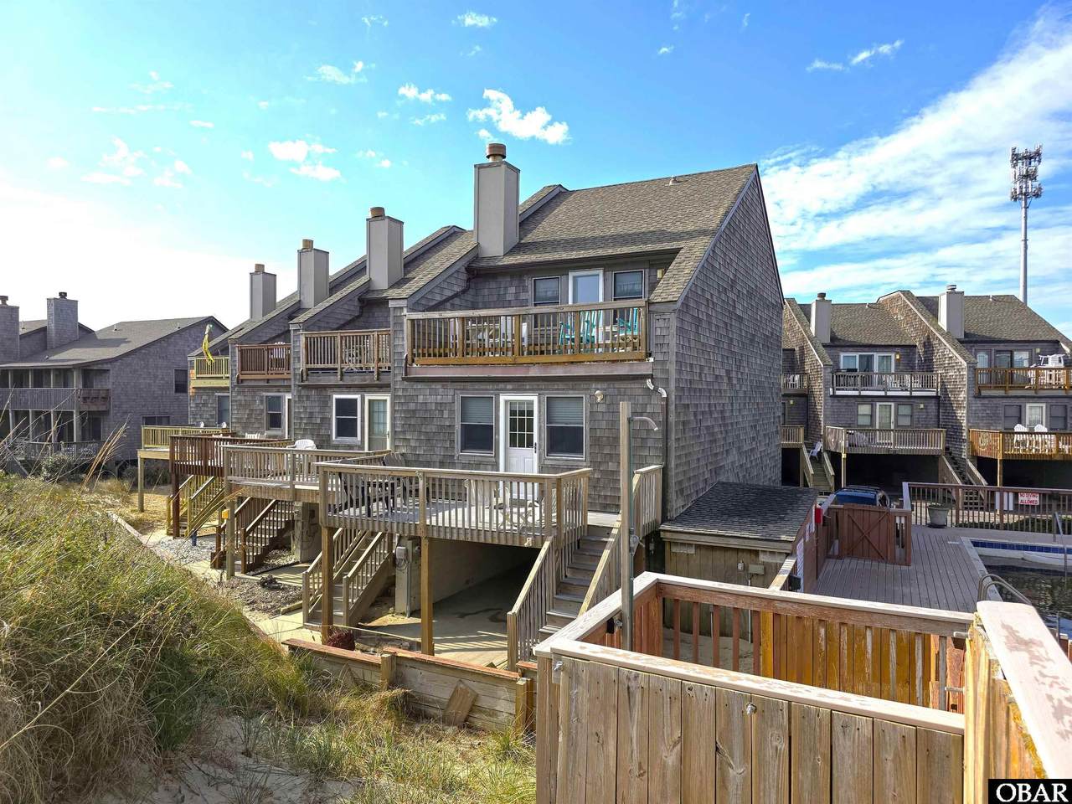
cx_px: 536
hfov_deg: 73.9
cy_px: 402
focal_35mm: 23
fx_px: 712
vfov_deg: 58.9
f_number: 1.7
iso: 12
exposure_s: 1/469
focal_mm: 6.3
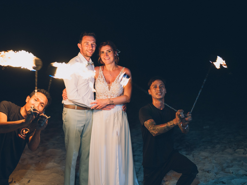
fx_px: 392
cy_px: 92
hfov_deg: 34.9
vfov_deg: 26.6
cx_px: 106
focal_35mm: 55
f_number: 1.4
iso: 500
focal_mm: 50
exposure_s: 1/250
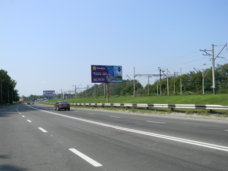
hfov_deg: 51.4
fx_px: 237
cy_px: 86
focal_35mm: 36
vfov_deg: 39.7
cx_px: 114
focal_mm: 6.4
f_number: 7.4
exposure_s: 1/220
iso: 80
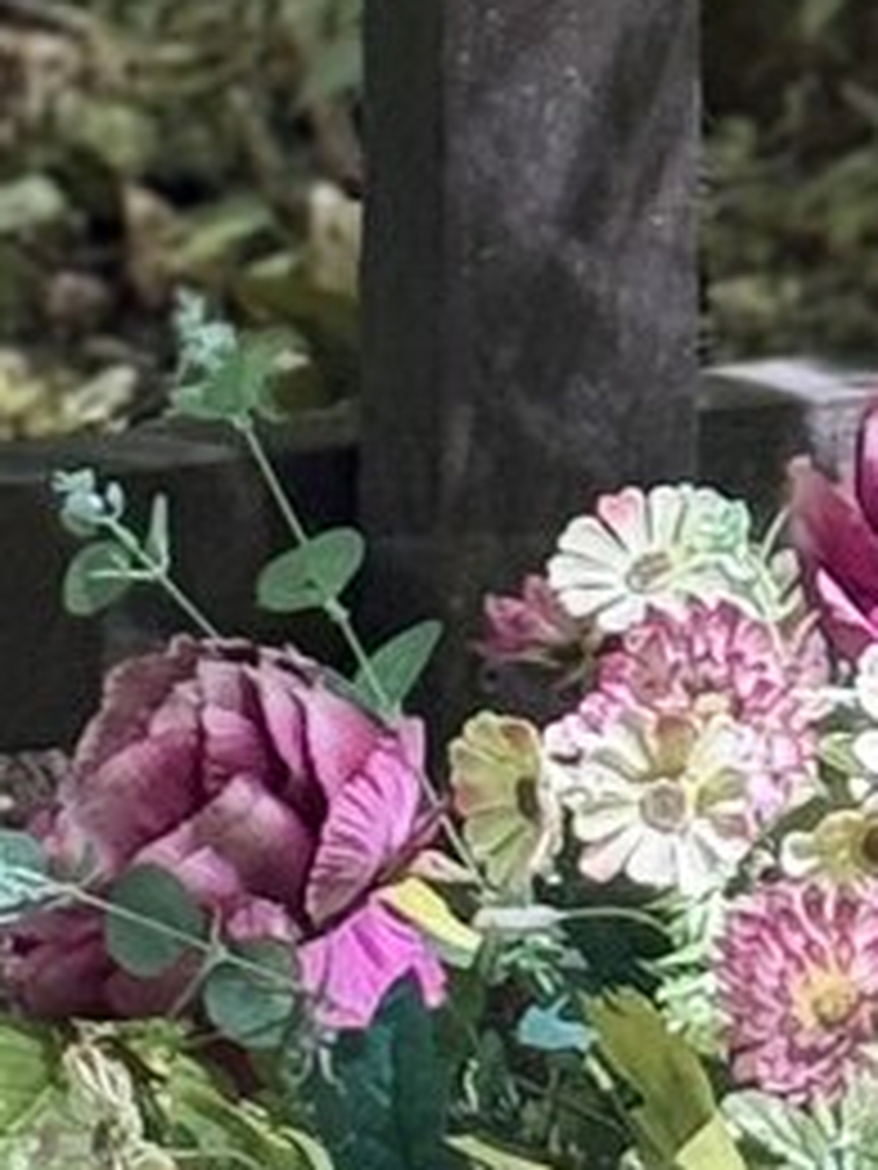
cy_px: -495
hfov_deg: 4.0
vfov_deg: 5.3
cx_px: 1612
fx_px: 12479
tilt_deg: -3.3
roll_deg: +0.3
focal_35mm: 369
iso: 125
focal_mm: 6.76
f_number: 1.78
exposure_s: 1/60
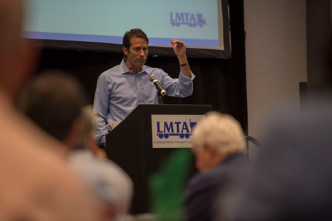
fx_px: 1843
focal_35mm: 200
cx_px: 166
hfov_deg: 10.3
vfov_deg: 6.9
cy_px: 110
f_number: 2.8
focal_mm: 200
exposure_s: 1/200
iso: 1250
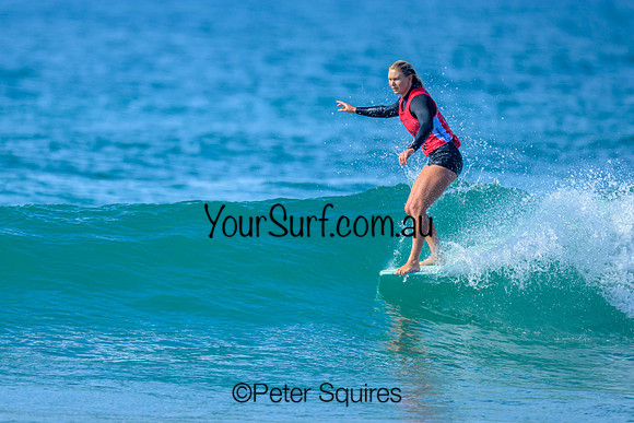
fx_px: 19375
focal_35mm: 1100
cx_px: 235
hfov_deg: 1.9
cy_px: 195
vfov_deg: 1.3
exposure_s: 1/2000
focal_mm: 800
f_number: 6.3
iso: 450
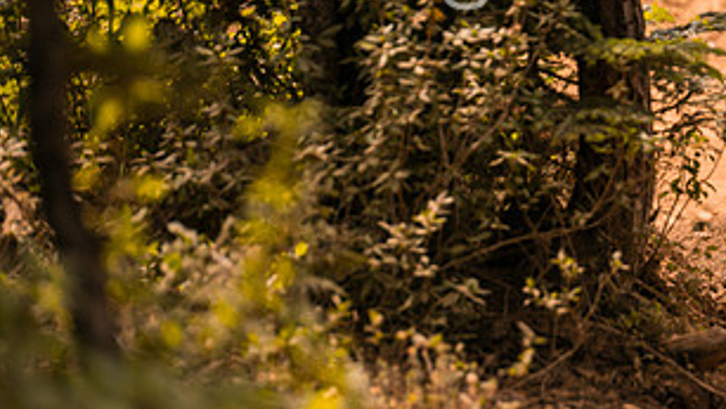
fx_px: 6047
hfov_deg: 6.8
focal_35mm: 314
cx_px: 799
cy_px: 35
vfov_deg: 3.9
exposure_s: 1/1600
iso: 250
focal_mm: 135
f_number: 2.8
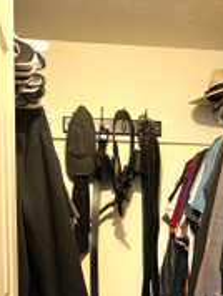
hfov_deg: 20.9
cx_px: 168
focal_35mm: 70
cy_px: 333
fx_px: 600
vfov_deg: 25.5
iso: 400
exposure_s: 1/40
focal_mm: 4.25
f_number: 1.8
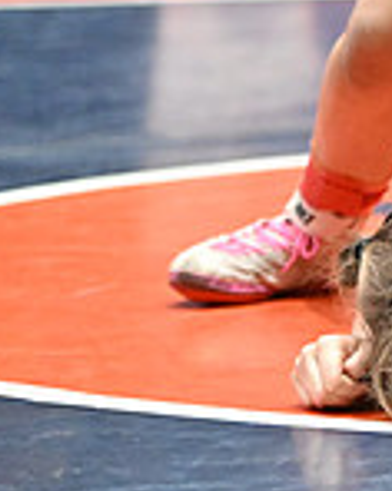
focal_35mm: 449
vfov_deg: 4.3
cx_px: 943
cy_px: -41
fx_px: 6525
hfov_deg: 3.4
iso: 6400
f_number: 2.8
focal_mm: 122
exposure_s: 1/1000
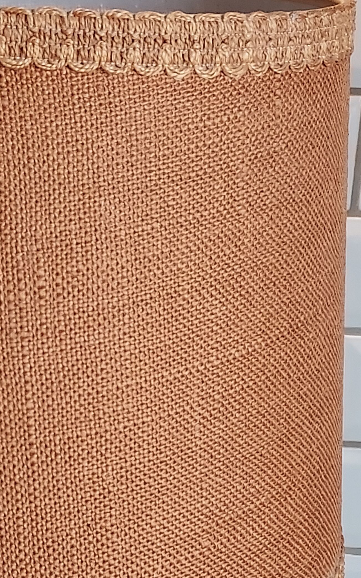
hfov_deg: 25.2
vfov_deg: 40.7
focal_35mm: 49
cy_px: 367
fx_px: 771
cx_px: 12
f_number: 1.8
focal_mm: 4.6
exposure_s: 1/60
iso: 250
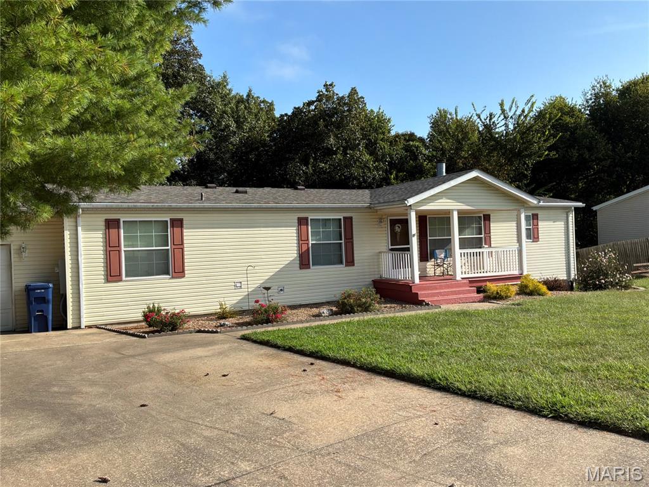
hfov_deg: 63.4
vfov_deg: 49.7
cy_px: 244
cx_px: 324
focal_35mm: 28
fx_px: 525
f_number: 1.8
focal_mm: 3
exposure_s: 1/1786
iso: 25
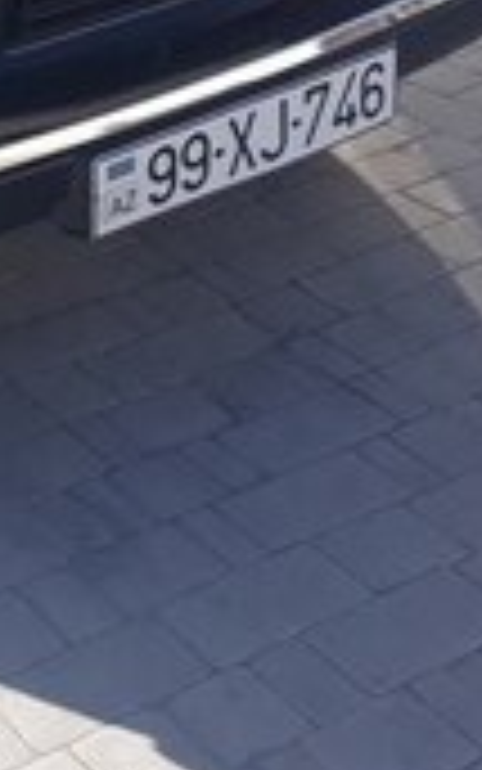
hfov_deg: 14.9
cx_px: -176
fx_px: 1743
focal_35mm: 83
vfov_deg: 23.3
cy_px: -99
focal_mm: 3.71
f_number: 1.7
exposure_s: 1/811
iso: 40
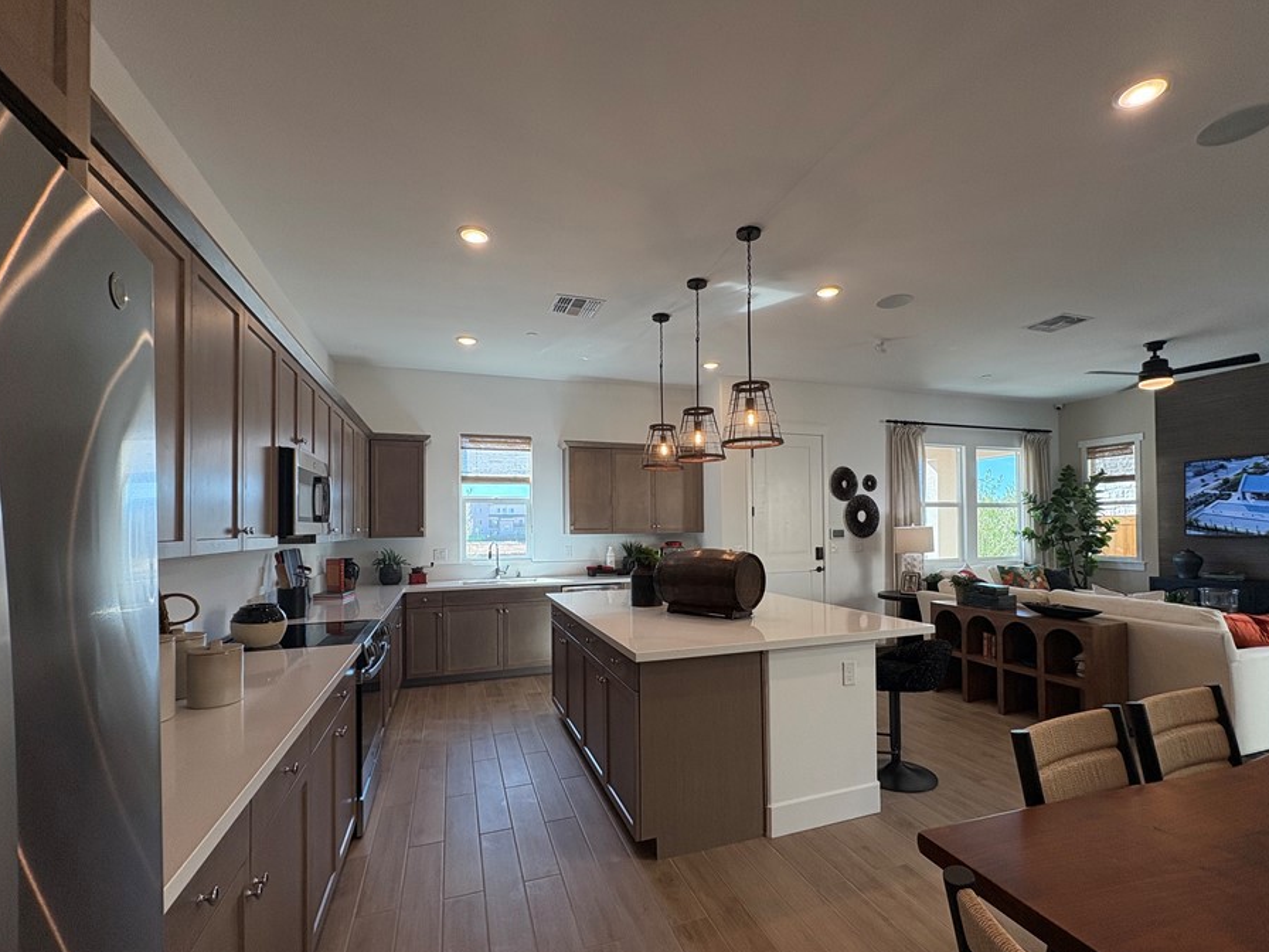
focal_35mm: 16
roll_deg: +1.0
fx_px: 587
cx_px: 667
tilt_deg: +0.8
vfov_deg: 77.9
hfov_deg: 94.4
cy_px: 520
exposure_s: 1/142
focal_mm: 2.22
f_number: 2.2
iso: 100
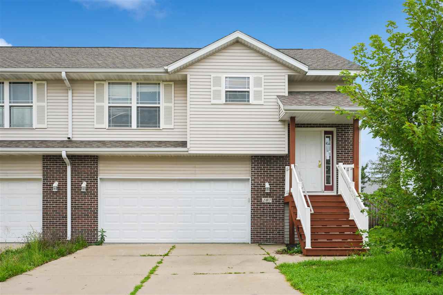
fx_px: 431
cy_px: 148
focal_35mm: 35
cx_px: 222
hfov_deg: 54.4
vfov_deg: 37.8
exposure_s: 1/35
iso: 400
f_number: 9
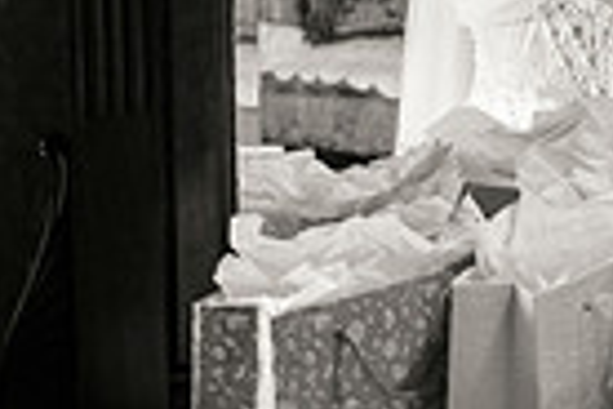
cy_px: -287
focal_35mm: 130
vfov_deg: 10.1
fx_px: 2213
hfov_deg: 14.8
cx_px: 880
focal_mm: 31
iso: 1250
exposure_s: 1/640
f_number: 2.8
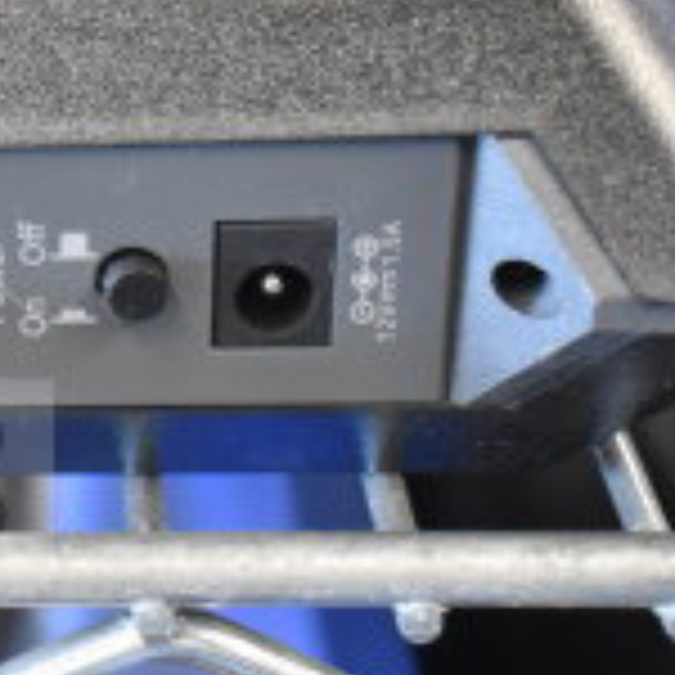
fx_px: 2515
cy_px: 236
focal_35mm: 114
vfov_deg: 15.3
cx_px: -454
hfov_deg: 13.9
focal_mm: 22
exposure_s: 1/40
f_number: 3.8
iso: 2200
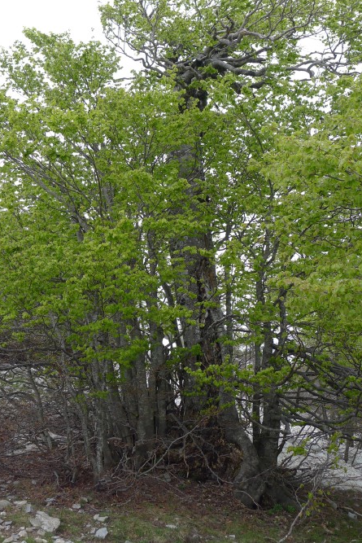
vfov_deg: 52.8
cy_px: 221
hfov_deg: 36.9
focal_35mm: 36
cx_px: 174
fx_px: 543
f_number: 2.8
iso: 80
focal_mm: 6.4
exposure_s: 1/500
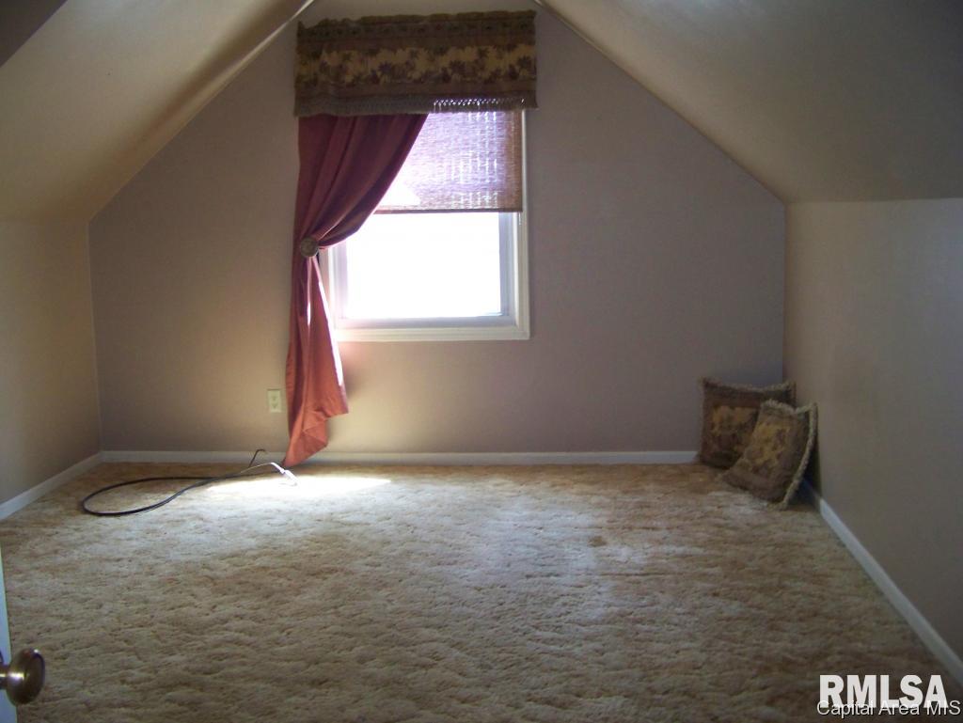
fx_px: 1002
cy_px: 362
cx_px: 482
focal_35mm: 36
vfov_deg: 39.7
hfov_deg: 51.3
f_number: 2.8
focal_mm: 5.85
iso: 200
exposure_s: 1/30
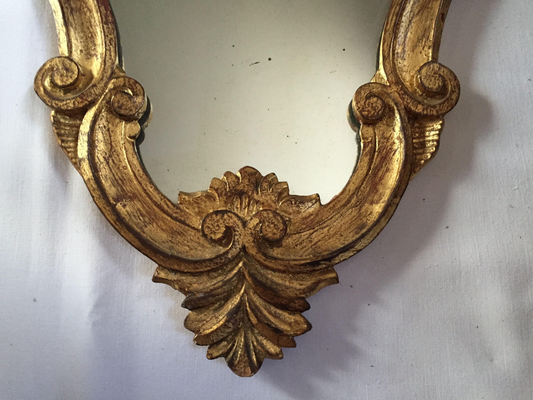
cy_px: 200
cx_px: 266
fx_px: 447
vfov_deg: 48.2
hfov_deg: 61.7
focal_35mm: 29
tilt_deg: -78.1
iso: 200
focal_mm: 4.15
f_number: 2.2
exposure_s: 1/30
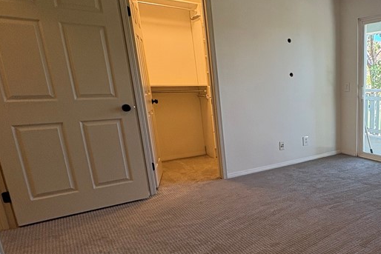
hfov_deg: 55.4
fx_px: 307
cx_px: 342
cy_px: 157
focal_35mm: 29
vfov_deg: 44.7
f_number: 2.2
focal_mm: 2.22
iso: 125
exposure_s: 1/120
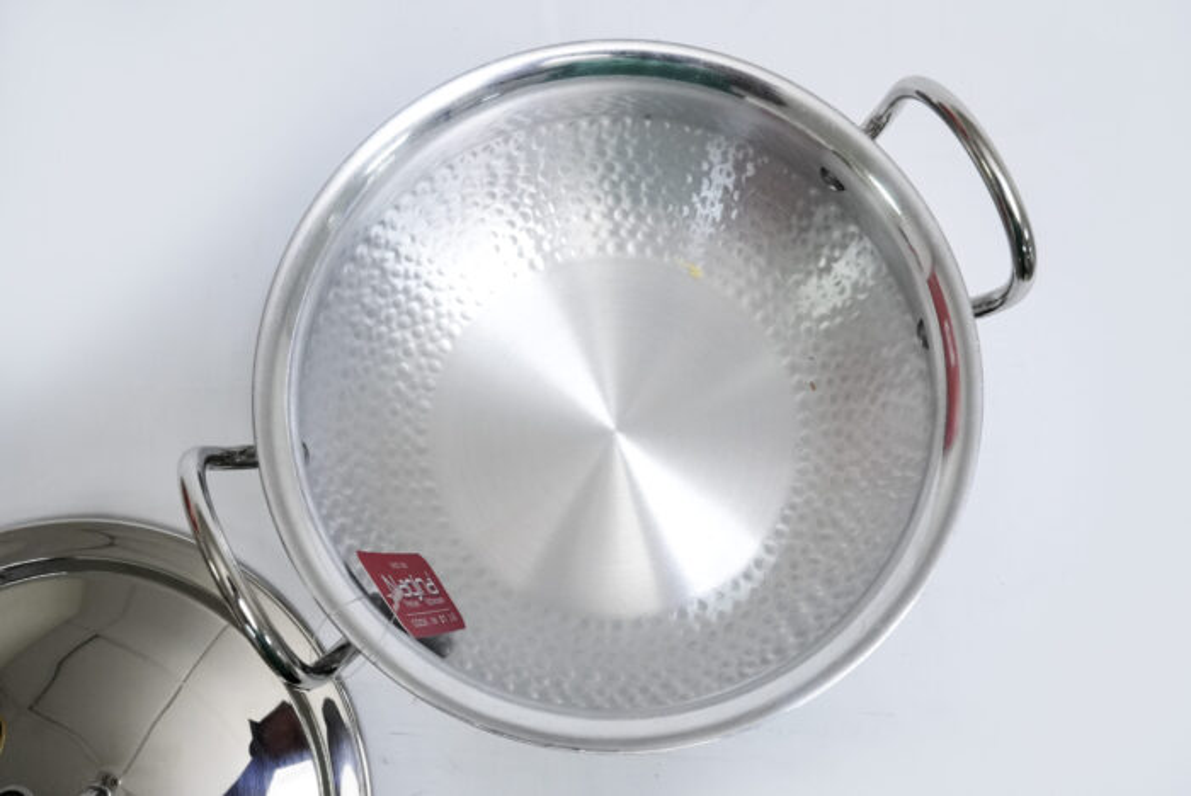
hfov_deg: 57.2
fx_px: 1093
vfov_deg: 40.0
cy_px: 398
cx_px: 596
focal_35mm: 33
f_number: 16
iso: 6400
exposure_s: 1/160
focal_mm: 33
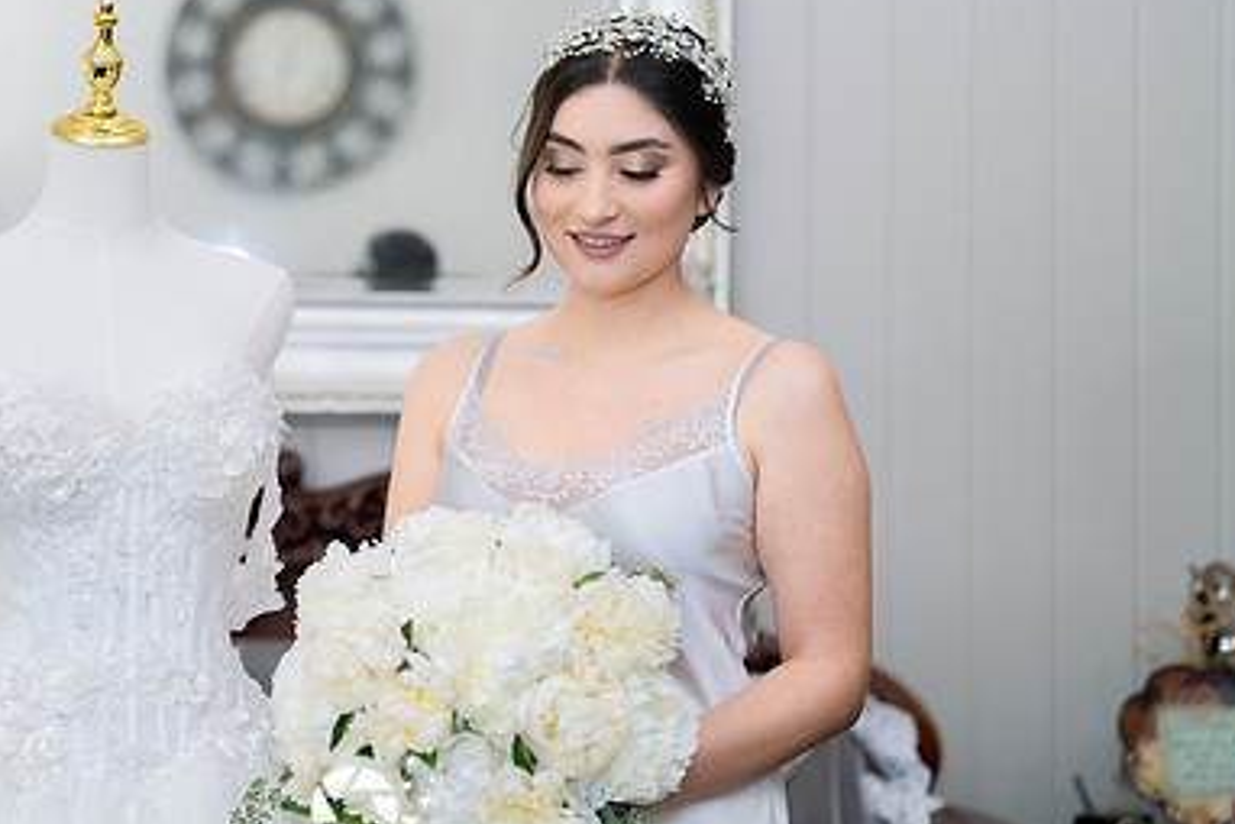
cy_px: 373
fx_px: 2608
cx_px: 359
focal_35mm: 76
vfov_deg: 18.0
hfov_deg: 26.4
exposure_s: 1/200
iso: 640
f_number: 2
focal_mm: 50
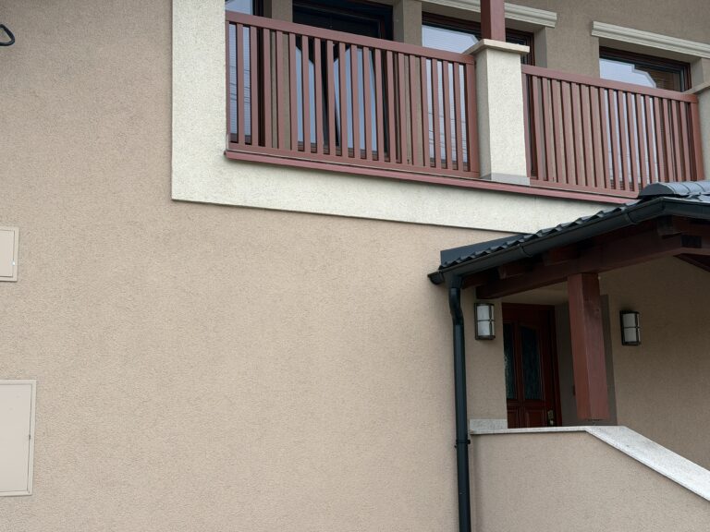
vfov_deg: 30.3
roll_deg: +1.2
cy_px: 266
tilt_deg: +10.0
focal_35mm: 48
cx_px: 355
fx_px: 985
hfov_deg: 39.7
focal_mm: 6.76
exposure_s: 1/615
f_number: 1.78
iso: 64
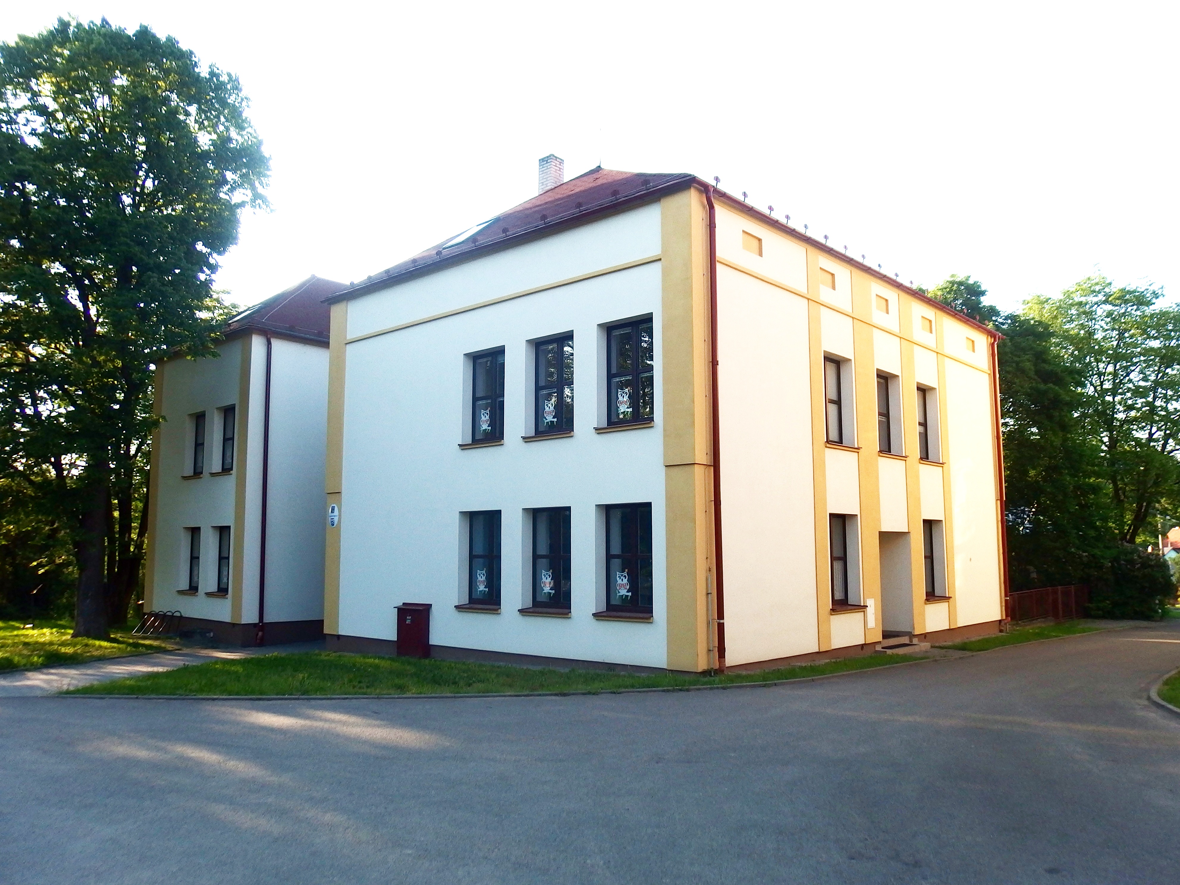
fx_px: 886
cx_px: 590
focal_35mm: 26
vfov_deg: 53.1
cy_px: 442
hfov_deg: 67.3
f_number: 2.8
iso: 100
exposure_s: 1/800
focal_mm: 4.7
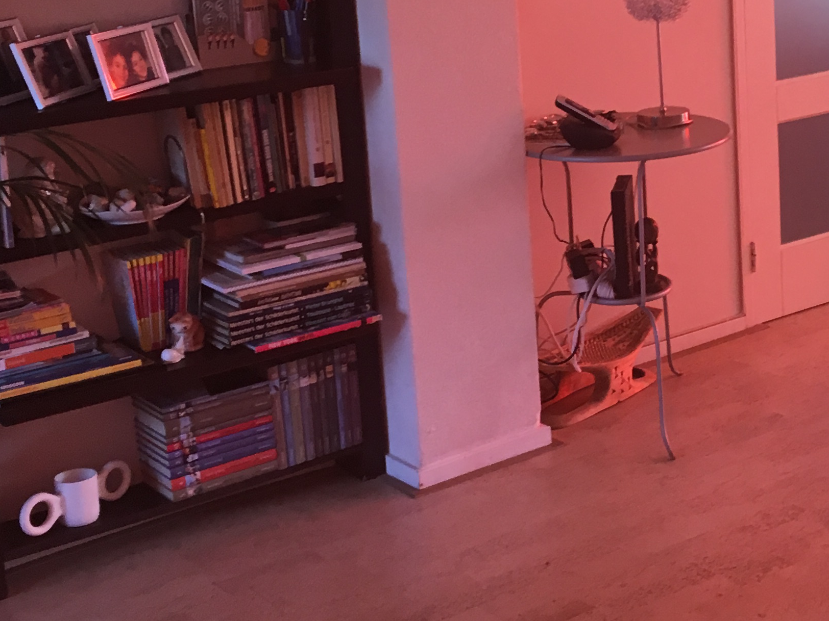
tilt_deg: -13.5
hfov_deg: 26.1
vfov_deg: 20.2
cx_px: 750
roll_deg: +1.2
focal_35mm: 72
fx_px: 1724
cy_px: 127
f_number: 2.2
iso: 80
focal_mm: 4.15
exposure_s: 1/33
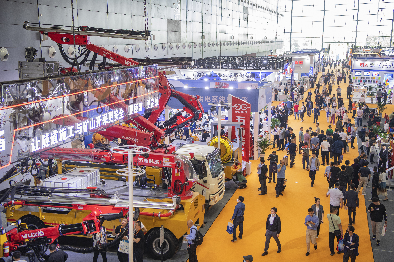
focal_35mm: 48
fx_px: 525
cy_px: 131
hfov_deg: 41.1
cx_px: 197
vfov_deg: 28.1
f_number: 3.5
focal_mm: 48
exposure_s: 1/100
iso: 800
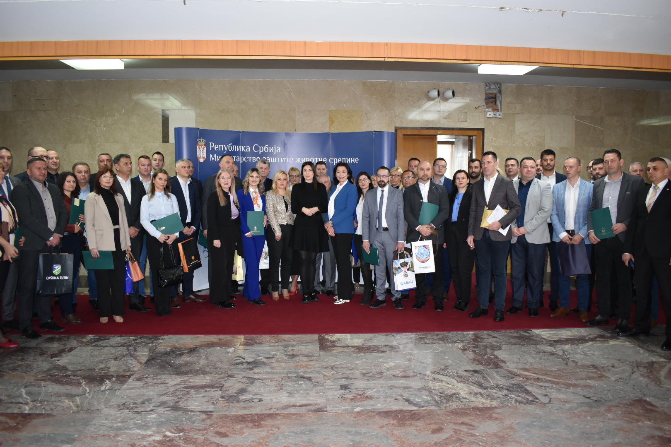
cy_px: 224
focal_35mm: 27
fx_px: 503
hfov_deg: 67.4
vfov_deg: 47.9
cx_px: 336
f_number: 4
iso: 800
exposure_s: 1/60
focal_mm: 18
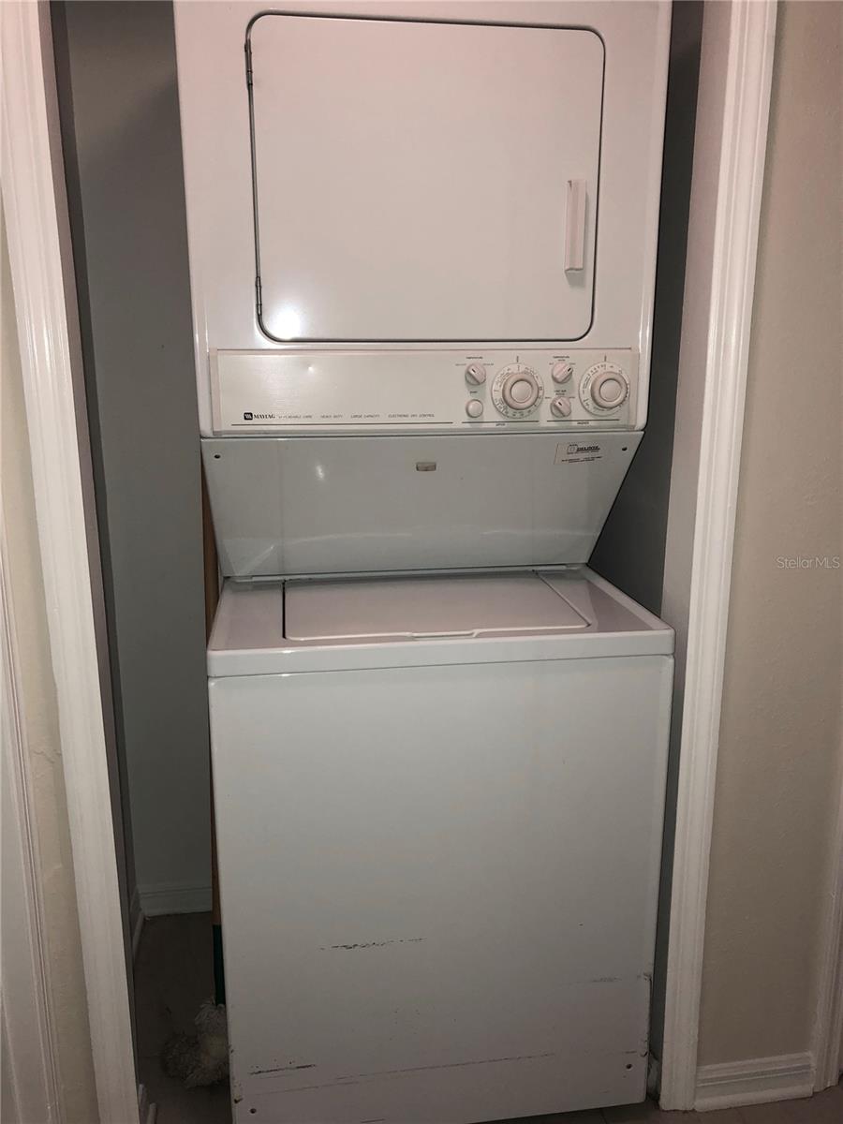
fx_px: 909
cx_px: 422
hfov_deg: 49.7
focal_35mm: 28
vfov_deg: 63.4
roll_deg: +0.0
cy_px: 562
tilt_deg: -14.6
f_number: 1.8
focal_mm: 3.99
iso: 64
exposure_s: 1/60
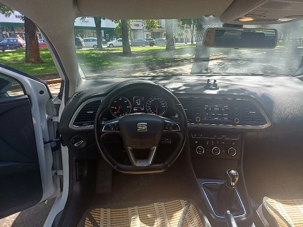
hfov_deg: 69.4
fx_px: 219
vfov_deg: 54.9
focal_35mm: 25
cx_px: 152
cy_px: 114
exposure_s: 1/101
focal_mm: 4.65
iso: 50
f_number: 1.8
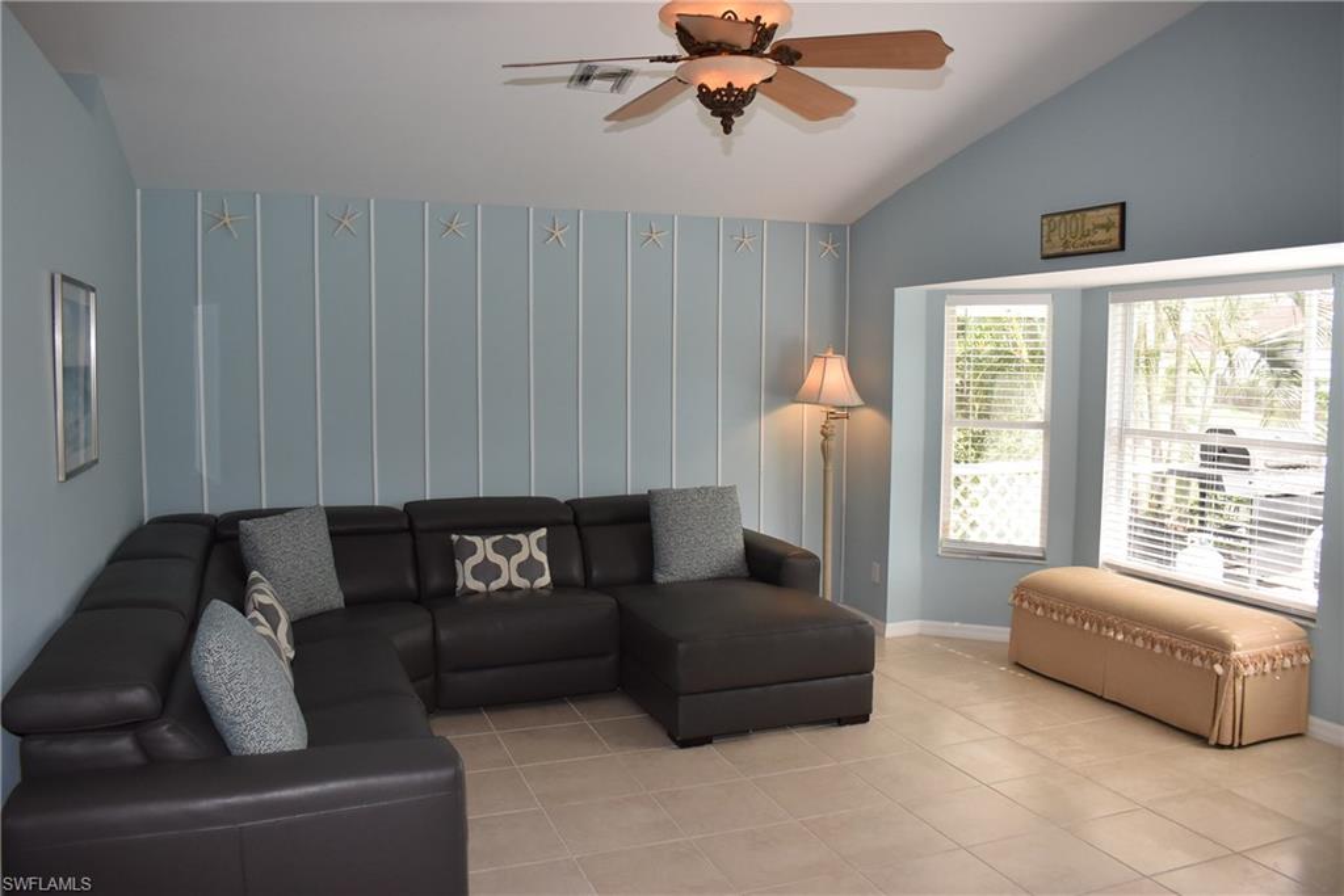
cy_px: 448
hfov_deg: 67.4
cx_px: 672
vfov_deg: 47.9
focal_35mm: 27
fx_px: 1008
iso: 720
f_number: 5
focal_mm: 18
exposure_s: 1/200
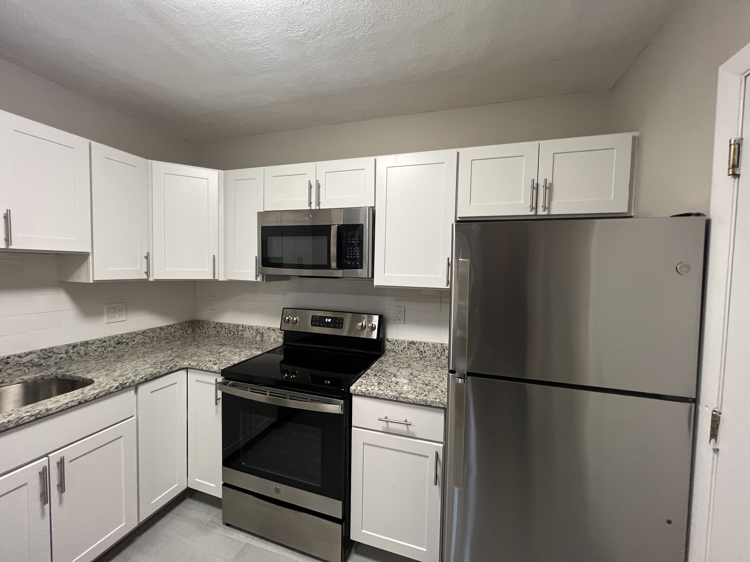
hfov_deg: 106.2
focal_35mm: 13
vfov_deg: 89.9
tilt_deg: -3.5
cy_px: 281
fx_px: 282
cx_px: 375
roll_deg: -1.7
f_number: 1.8
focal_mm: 1.57
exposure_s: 1/60
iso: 250
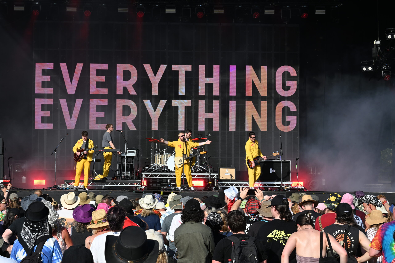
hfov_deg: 18.9
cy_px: 132
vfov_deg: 12.7
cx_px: 198
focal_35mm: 108
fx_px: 1185
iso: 100
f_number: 13
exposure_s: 1/125
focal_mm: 72
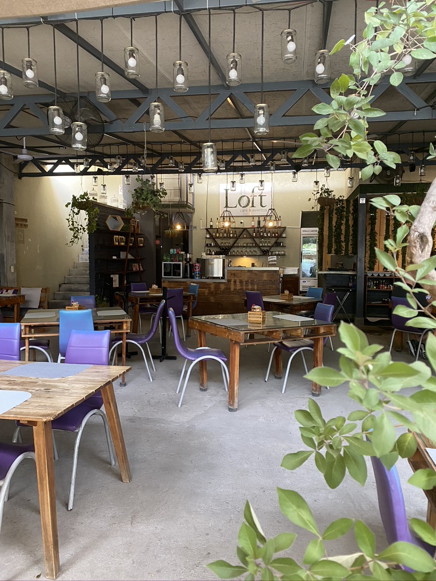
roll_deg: -0.3
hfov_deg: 53.1
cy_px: 290
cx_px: 218
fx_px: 437
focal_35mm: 26
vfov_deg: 67.3
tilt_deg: -3.2
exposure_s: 1/60
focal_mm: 4.25
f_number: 1.8
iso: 200
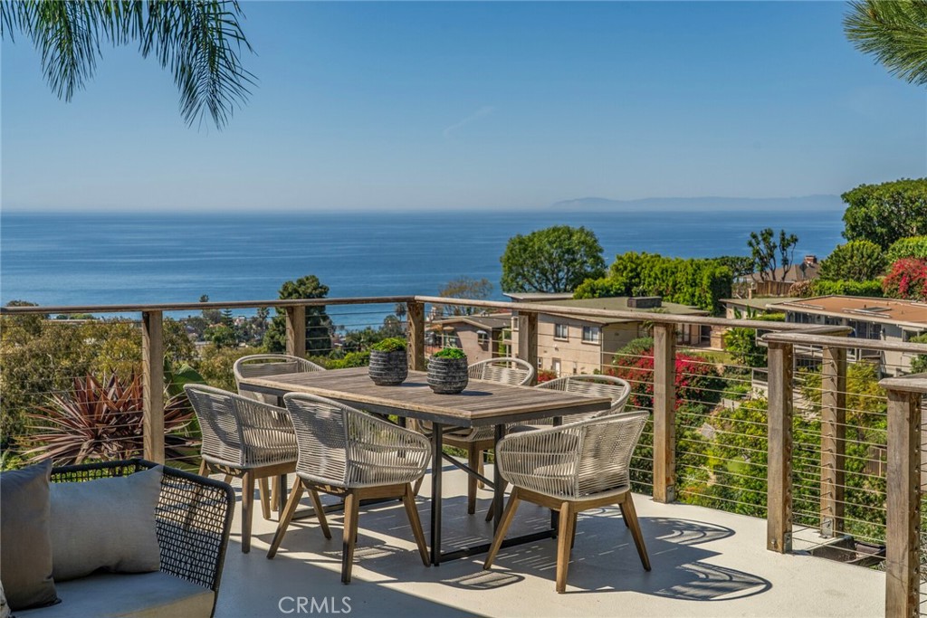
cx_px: 464
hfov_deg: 40.3
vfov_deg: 27.5
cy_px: 309
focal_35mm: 49
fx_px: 1262
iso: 500
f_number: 9
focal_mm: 49
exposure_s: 1/800
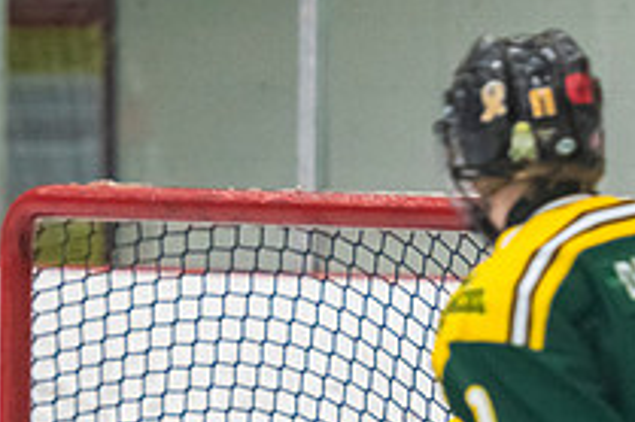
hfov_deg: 3.4
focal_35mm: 614
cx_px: 342
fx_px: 10821
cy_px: 466
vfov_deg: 2.2
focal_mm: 145
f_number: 3.2
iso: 2500
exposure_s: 1/640
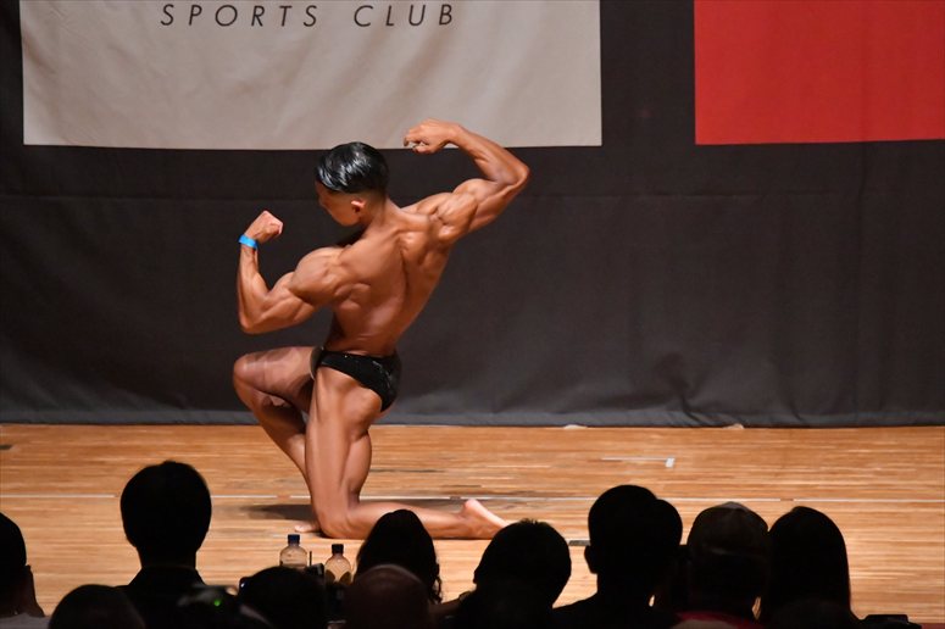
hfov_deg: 6.9
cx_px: 472
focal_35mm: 300
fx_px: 7871
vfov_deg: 4.6
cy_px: 314
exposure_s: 1/400
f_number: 5.6
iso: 12800
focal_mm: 200
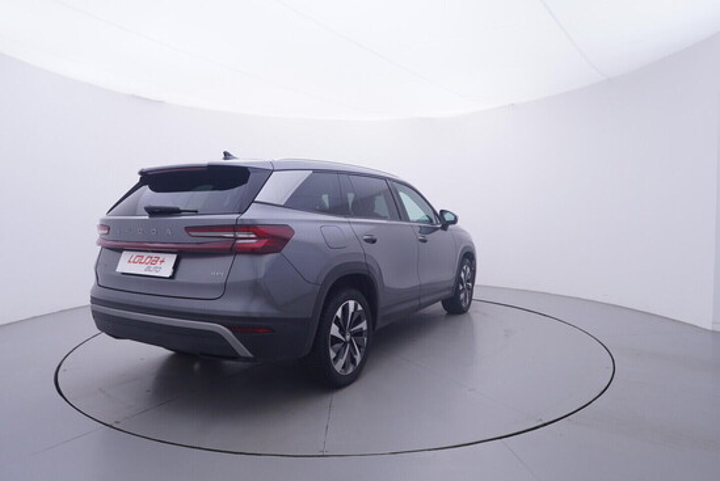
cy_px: 240
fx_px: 450
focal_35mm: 22
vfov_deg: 56.2
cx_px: 360
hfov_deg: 77.3
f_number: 5
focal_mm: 15
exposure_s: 1/80
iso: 200
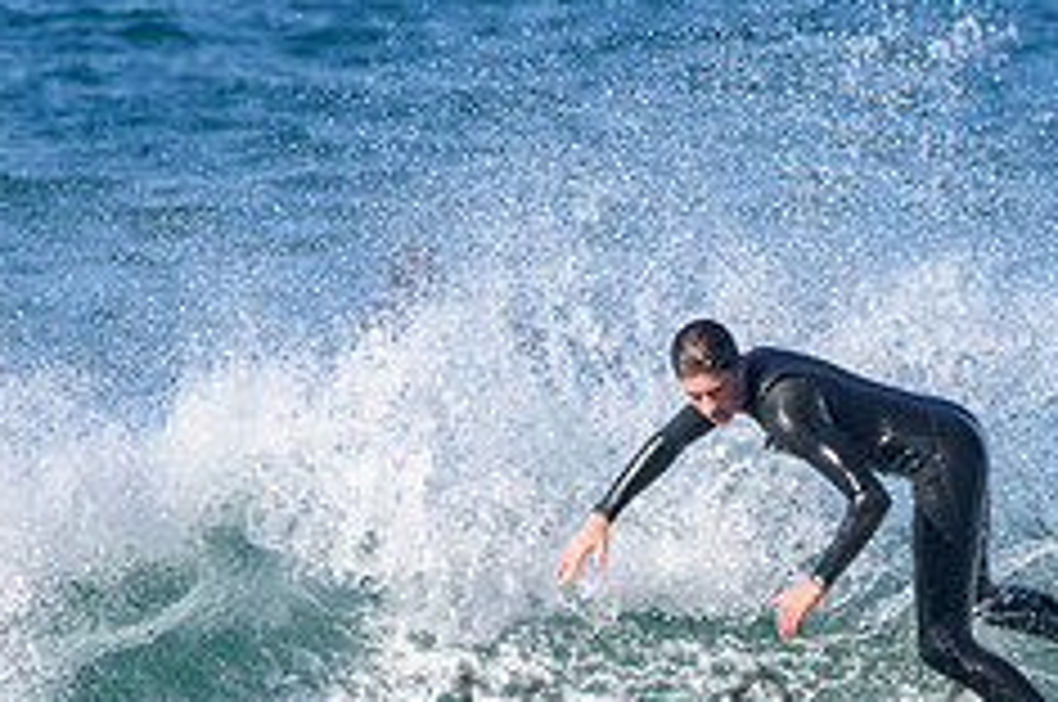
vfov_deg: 0.7
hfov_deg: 1.1
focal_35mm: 1855
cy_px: 704
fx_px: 54441
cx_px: 923
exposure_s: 1/4000
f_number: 5.6
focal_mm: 500
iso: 800
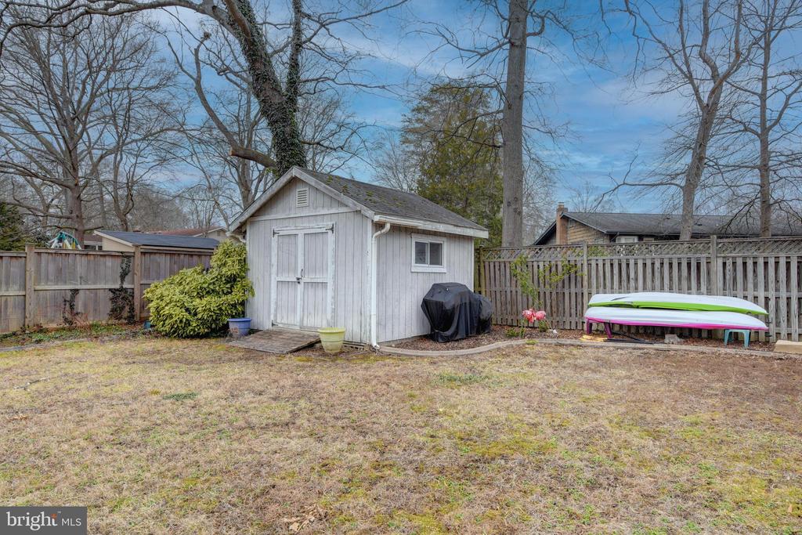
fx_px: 490
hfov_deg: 78.6
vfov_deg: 57.2
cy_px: 268
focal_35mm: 22
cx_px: 401
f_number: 7.1
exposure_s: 1/40
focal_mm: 22
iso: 100
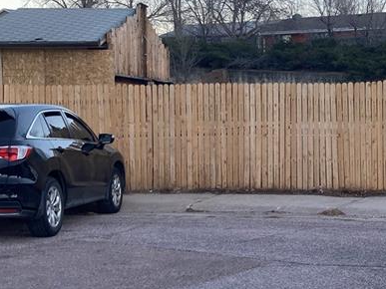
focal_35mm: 74
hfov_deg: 25.3
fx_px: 825
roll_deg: +0.1
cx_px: 365
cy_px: 148
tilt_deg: -3.4
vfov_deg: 19.9
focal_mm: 3.99
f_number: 1.8
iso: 25
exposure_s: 1/121
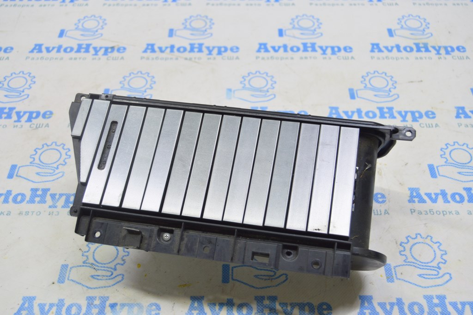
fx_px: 551
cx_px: 236
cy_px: 158
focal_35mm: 42
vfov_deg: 31.8
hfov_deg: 46.4
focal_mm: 28
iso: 400
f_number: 5.6
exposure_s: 1/20
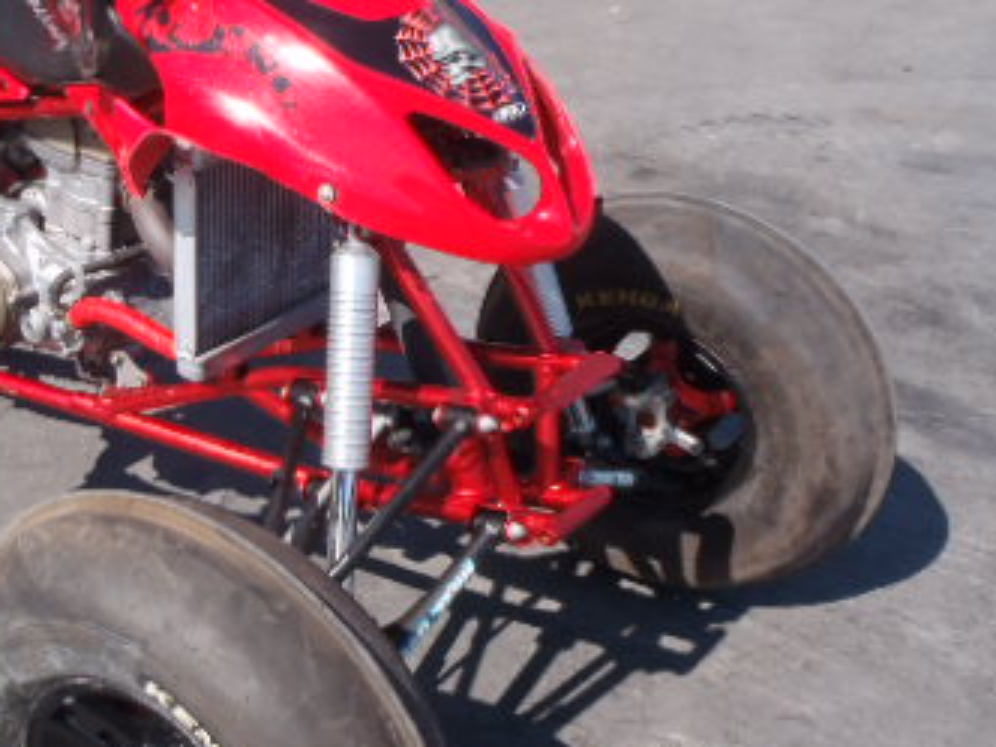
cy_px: 384
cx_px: 153
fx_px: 1554
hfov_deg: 34.1
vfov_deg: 27.0
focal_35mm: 54
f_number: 4.5
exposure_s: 1/400
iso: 80
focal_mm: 5
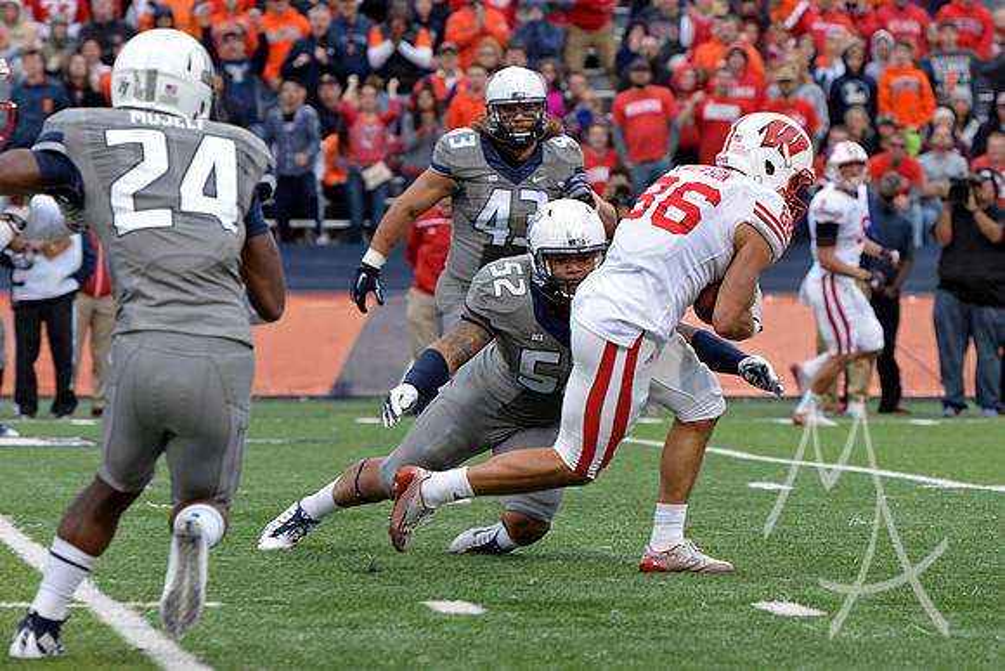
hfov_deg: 10.5
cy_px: 336
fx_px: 5445
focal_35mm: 195
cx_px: 502
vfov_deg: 7.0
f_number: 6.3
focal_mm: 195
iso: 1600
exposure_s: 1/500
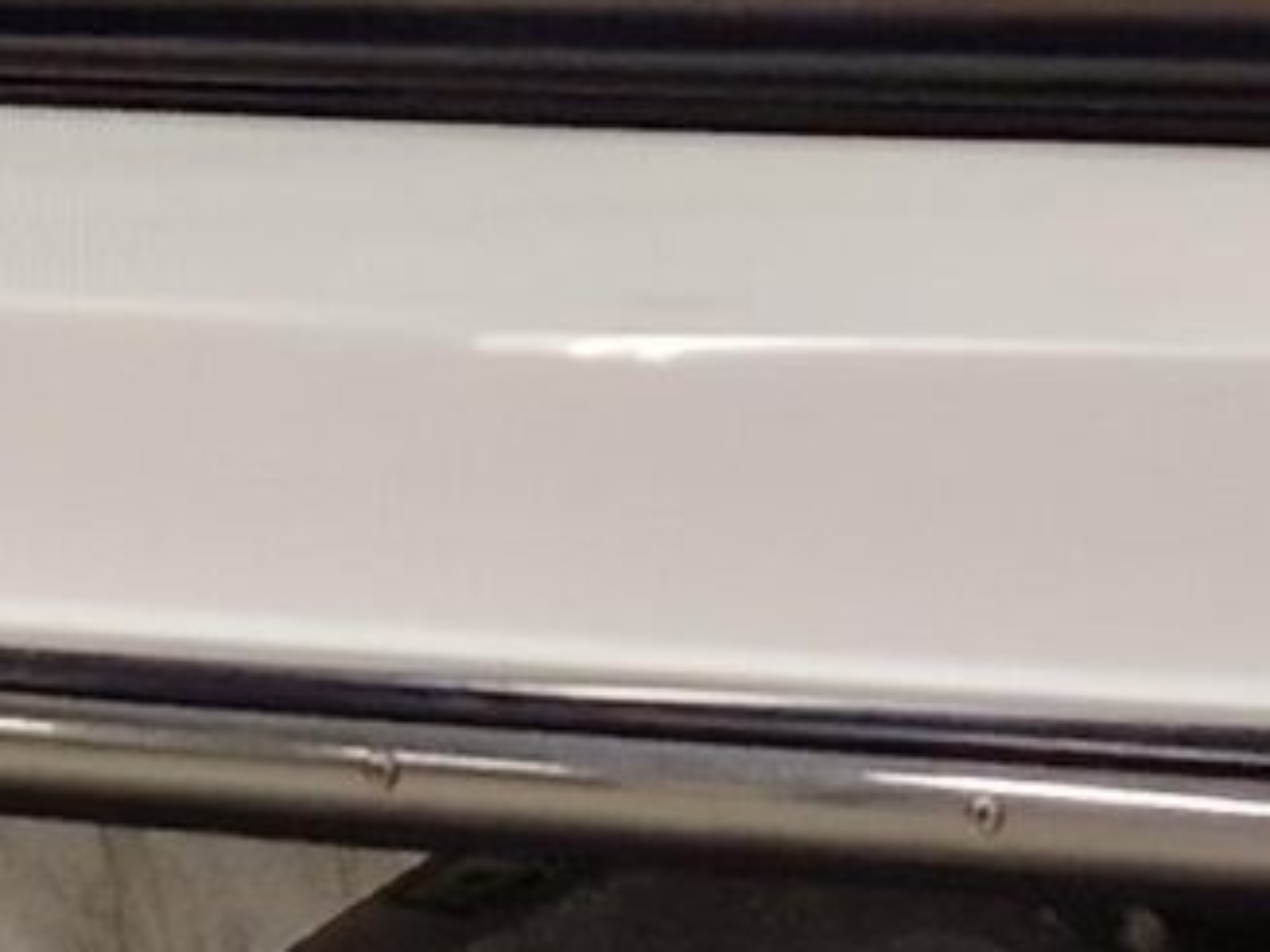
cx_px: 1367
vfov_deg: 7.9
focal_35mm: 180
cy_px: 1842
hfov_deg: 10.9
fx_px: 6601
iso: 200
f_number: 1.8
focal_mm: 5.4
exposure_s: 1/180
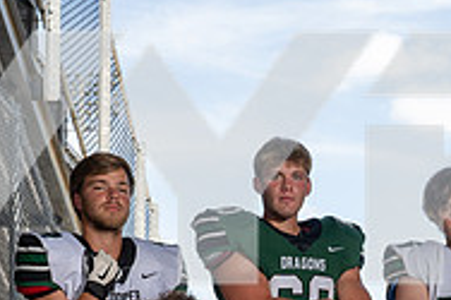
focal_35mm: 105
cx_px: 326
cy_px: 450
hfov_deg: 19.4
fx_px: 1314
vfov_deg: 12.4
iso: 320
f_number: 8
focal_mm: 34
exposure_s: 1/250
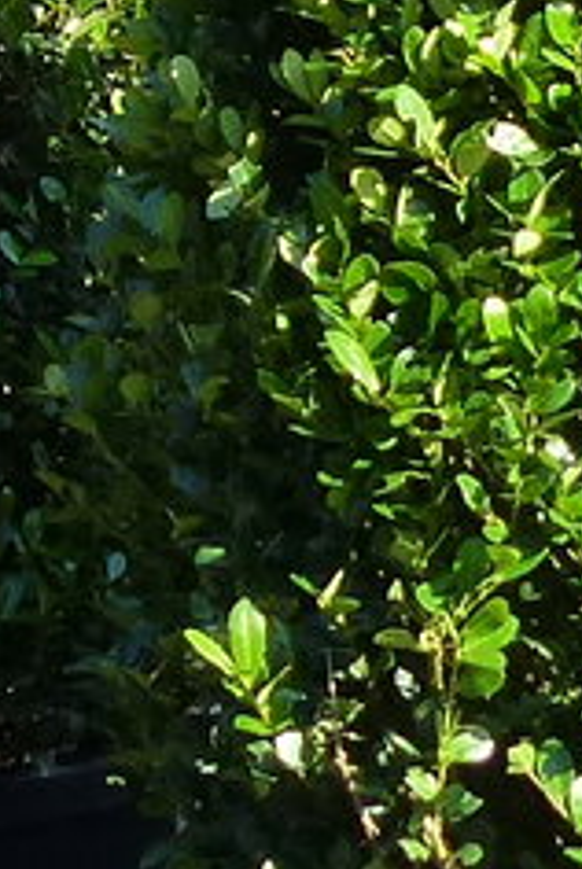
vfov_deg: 11.3
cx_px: -306
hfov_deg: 7.7
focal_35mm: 176
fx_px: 4255
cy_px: -387
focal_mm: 4.5
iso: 160
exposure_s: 1/250
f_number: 4
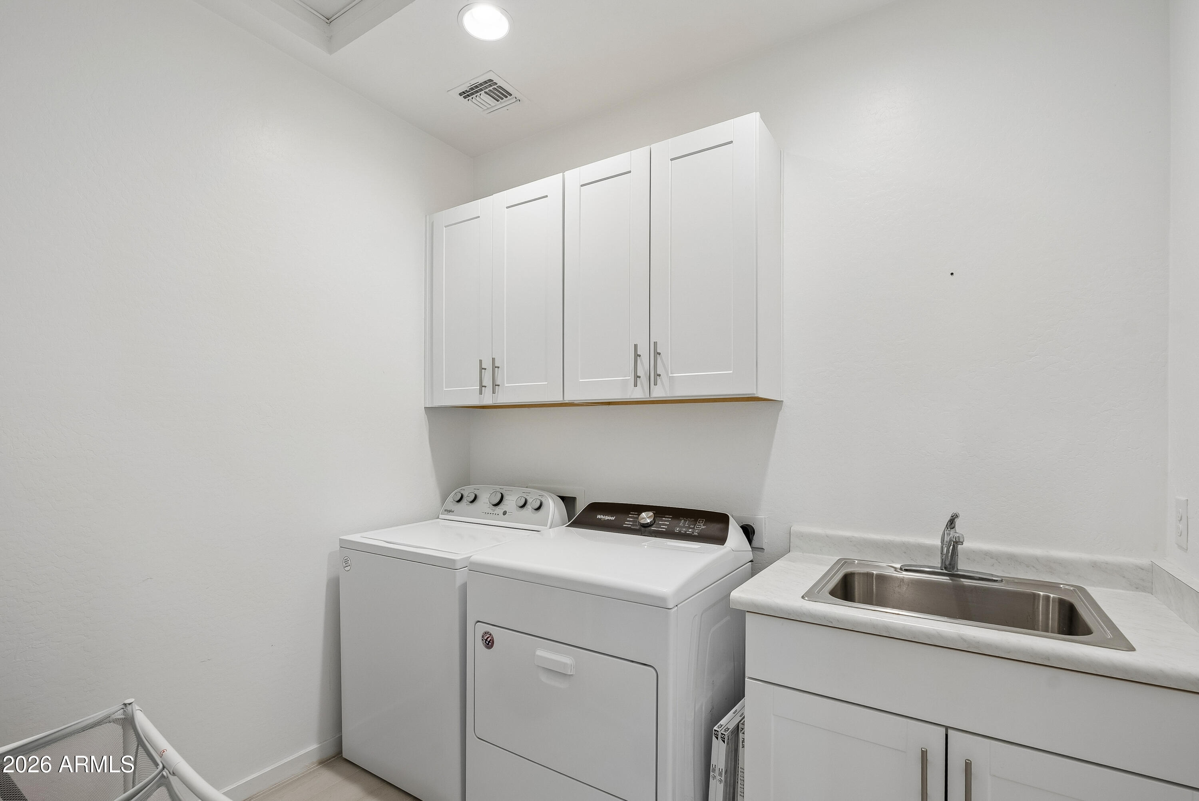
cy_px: 400
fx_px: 533
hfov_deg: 96.7
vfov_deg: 73.8
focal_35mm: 16
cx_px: 600
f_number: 8
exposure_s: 1/10
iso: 400
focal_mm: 16
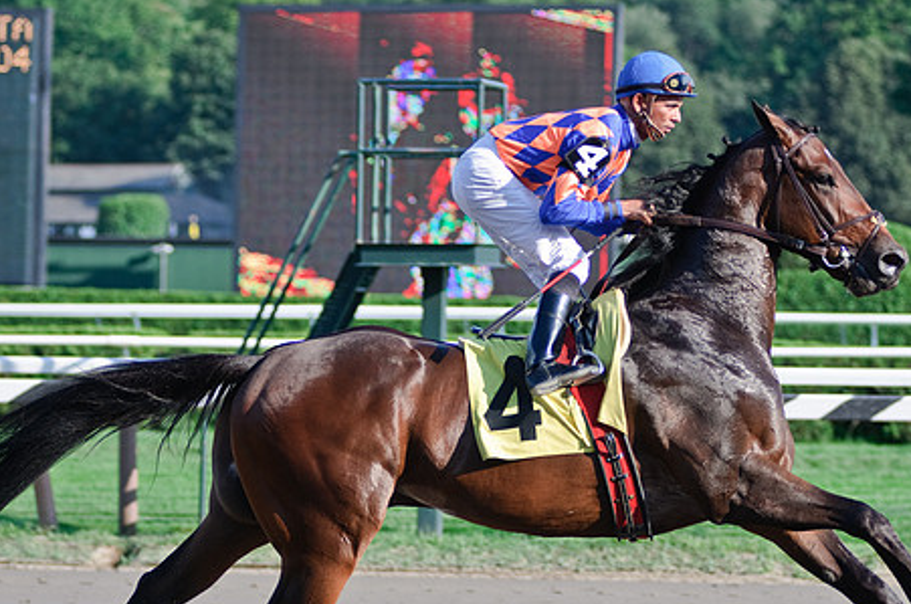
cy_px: 369
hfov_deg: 10.2
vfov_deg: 6.8
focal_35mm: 203
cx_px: 454
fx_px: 5119
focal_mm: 105
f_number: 2.8
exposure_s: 1/1600
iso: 200
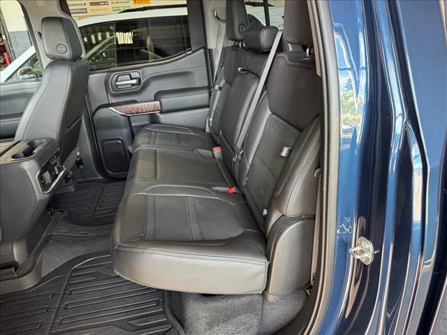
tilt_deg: -23.3
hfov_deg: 71.6
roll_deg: +2.8
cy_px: 168
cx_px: 224
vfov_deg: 56.8
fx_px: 310
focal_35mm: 24
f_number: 1.78
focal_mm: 6.76
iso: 320
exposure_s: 1/60
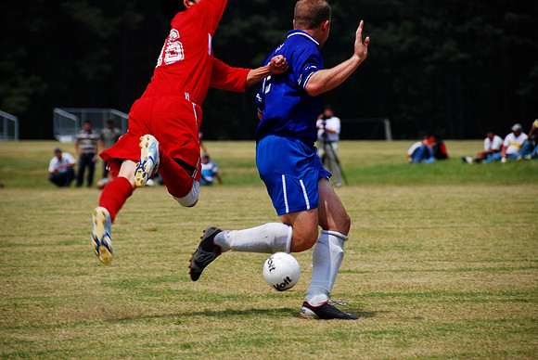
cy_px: 180
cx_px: 269
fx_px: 3815
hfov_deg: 8.1
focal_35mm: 255
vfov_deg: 5.4
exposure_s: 1/500
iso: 100
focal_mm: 170
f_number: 5.6
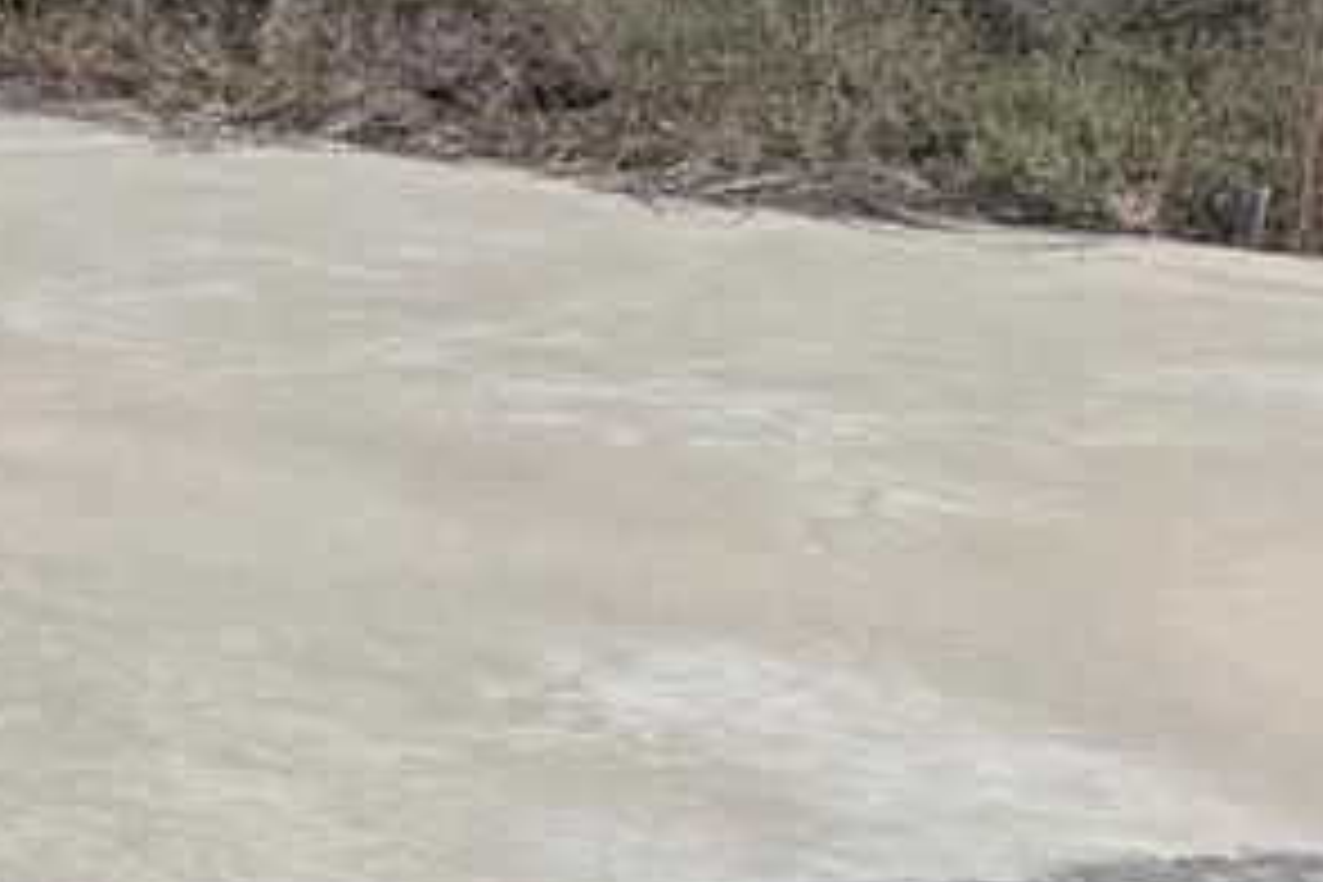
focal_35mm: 87
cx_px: -896
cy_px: 590
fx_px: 3197
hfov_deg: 19.1
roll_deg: +0.1
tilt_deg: -15.9
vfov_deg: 15.7
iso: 80
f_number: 1.78
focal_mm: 6.76
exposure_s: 1/9091
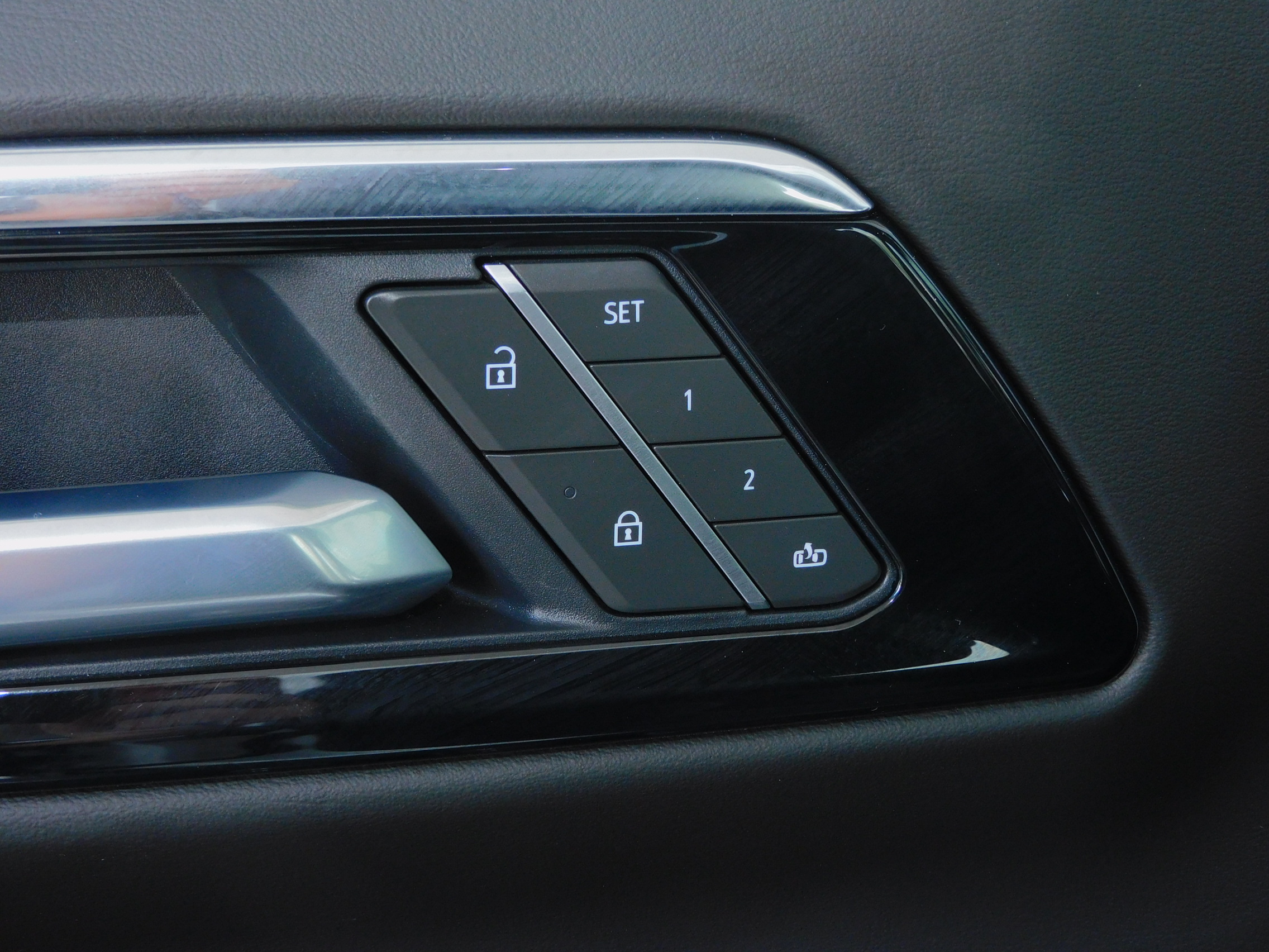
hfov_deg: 29.8
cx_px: 634
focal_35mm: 65
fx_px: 2383
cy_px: 476
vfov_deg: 22.6
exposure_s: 1/30
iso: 200
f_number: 4.2
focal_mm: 11.6
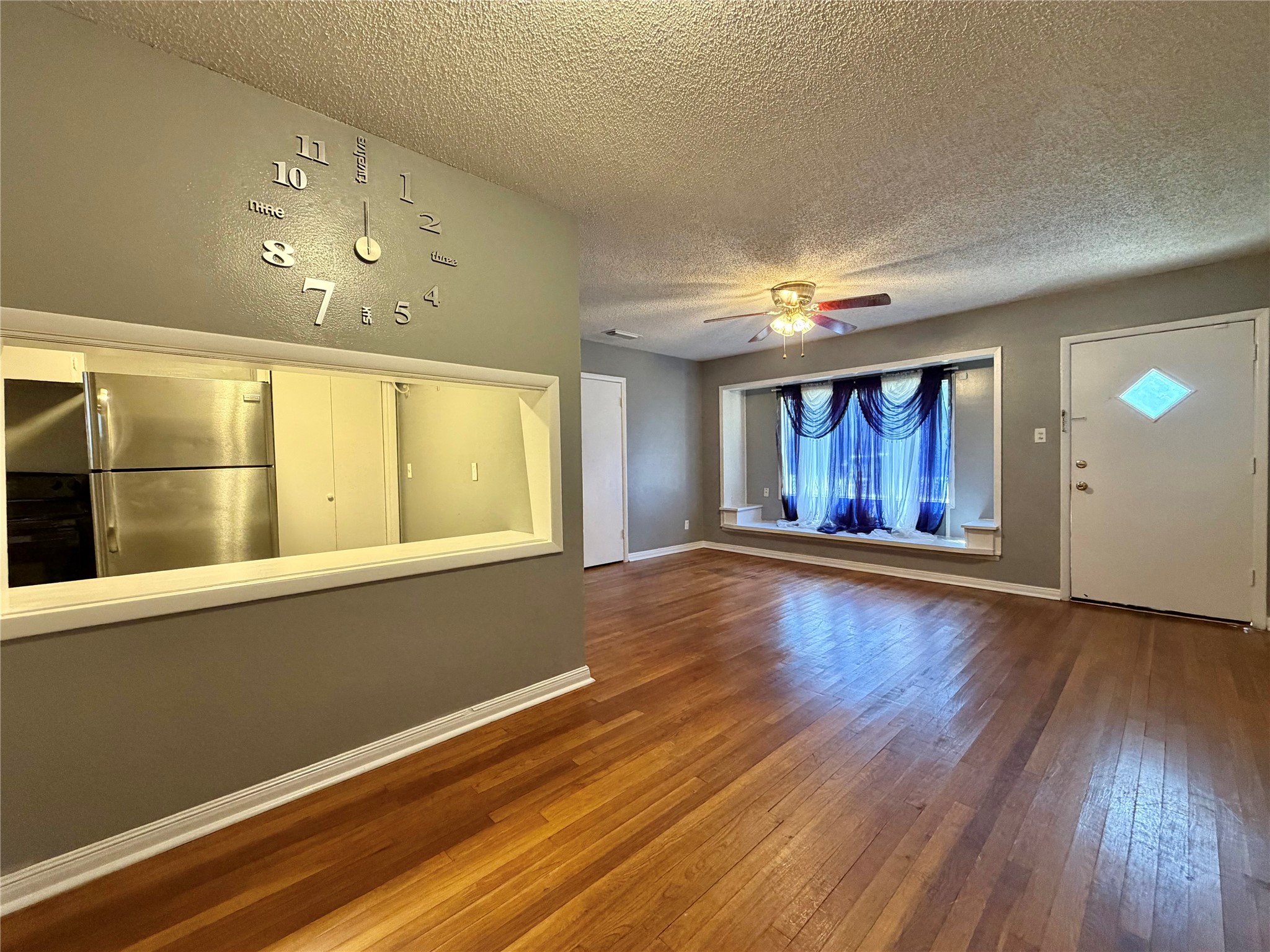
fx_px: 514
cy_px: 476
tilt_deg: -1.3
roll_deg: +1.2
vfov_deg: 85.7
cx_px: 635
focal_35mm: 14
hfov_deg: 102.1
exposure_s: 1/60
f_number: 2.2
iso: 400
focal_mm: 2.22
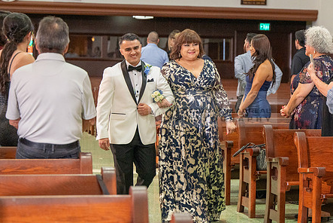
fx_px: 1212
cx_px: 299
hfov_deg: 15.5
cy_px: 119
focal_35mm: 131
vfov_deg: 10.5
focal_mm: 70
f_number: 3.2
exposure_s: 1/200
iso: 1000
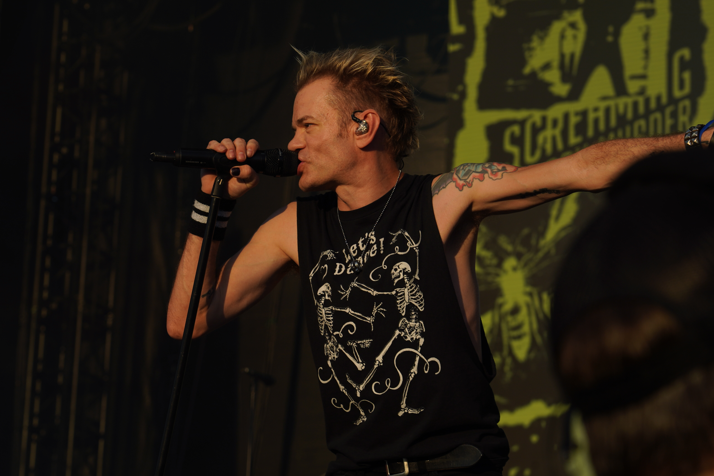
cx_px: 350
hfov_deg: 16.7
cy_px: 248
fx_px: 2439
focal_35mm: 123
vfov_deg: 11.1
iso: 100
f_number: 8
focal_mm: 105
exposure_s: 1/500
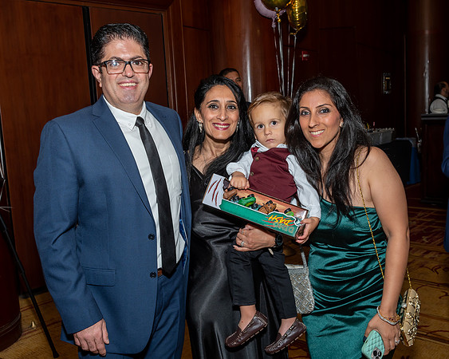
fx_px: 524
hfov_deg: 46.4
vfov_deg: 37.8
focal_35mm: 39
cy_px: 177
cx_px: 224
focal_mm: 23
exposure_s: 1/250
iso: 400
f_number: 7.1
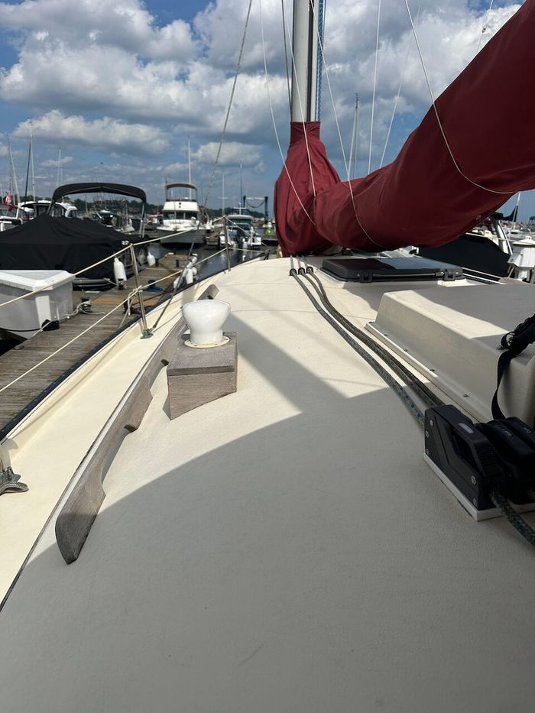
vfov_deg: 71.6
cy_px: 356
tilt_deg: -13.8
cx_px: 268
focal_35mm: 24
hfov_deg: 56.8
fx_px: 494
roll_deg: -1.6
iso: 80
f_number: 1.78
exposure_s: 1/12048
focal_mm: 6.86
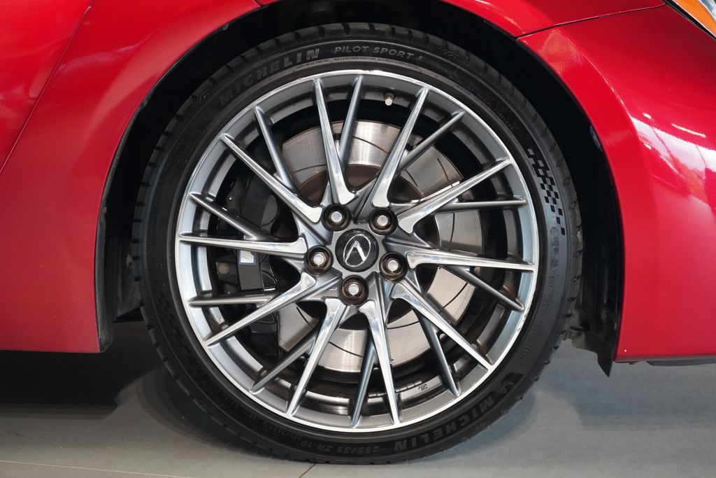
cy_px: 239
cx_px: 358
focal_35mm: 70
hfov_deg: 28.8
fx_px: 1392
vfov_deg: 19.5
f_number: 5.6
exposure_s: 1/160
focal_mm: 70
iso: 12800
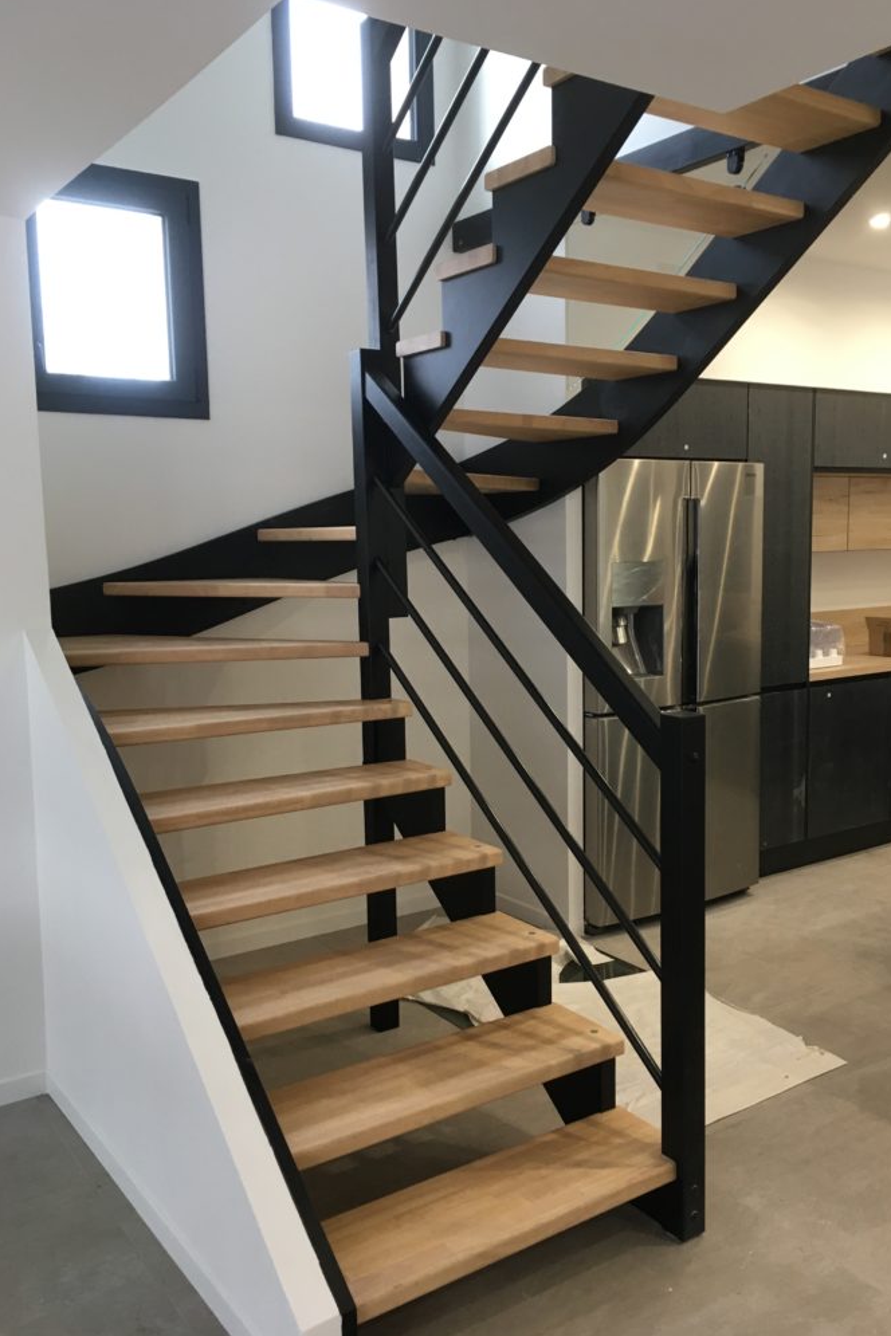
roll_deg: +2.2
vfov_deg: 60.3
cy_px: 661
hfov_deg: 42.3
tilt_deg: -5.5
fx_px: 1151
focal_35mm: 31
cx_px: 490
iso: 125
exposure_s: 1/33
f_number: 2.2
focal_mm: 4.15
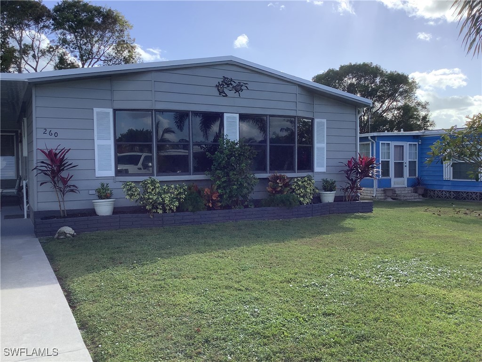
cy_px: 181
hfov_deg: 58.4
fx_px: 432
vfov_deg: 45.4
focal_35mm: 31
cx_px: 241
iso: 25
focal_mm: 3.3
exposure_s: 1/582
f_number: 2.4
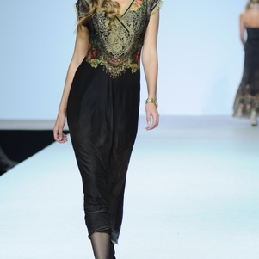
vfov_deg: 7.1
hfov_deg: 7.1
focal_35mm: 246
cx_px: 112
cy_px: 107
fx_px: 2082
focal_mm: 112
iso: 400
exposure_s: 1/500
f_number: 4
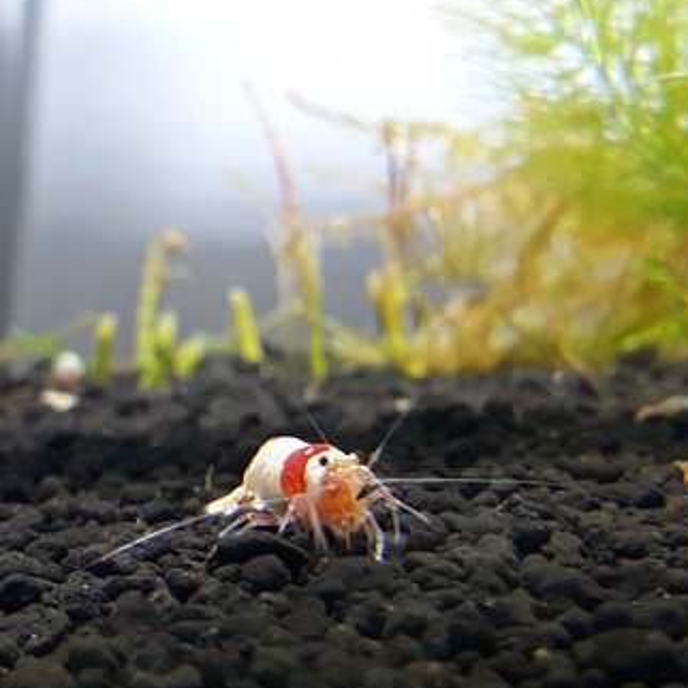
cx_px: 261
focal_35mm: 37
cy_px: 351
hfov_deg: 44.6
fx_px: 832
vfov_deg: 44.9
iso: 160
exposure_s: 1/50
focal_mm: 3.71
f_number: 1.7
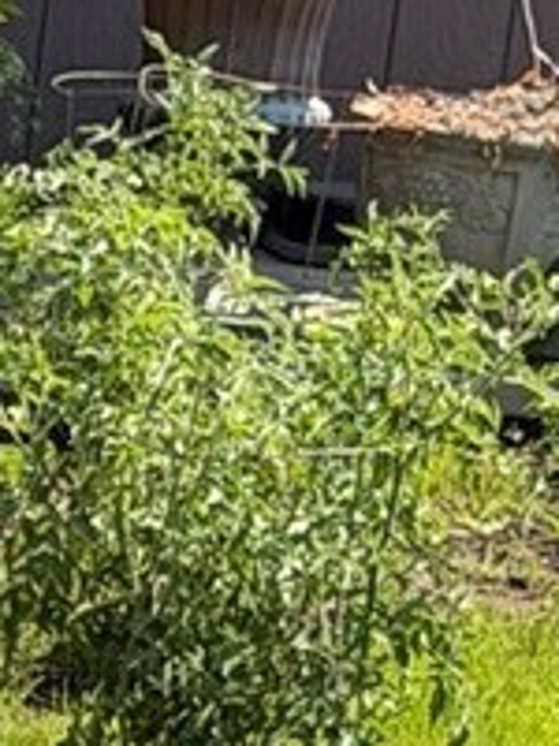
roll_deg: -3.7
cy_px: 951
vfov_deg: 5.7
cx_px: -1207
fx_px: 7450
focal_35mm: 346
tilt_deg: -18.1
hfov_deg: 4.1
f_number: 1.78
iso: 64
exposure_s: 1/2415
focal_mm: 6.76
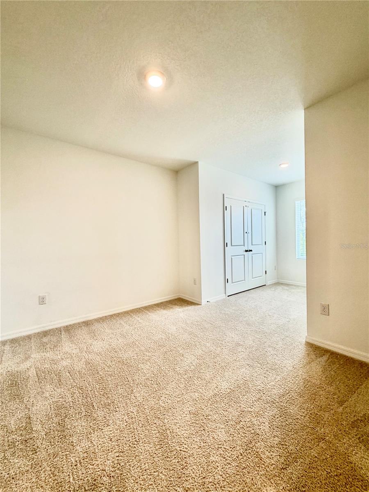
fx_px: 199
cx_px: 184
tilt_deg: +0.3
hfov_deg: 85.7
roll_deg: +1.3
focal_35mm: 14
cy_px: 246
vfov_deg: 102.1
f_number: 2.2
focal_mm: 2.22
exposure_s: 1/120
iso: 160
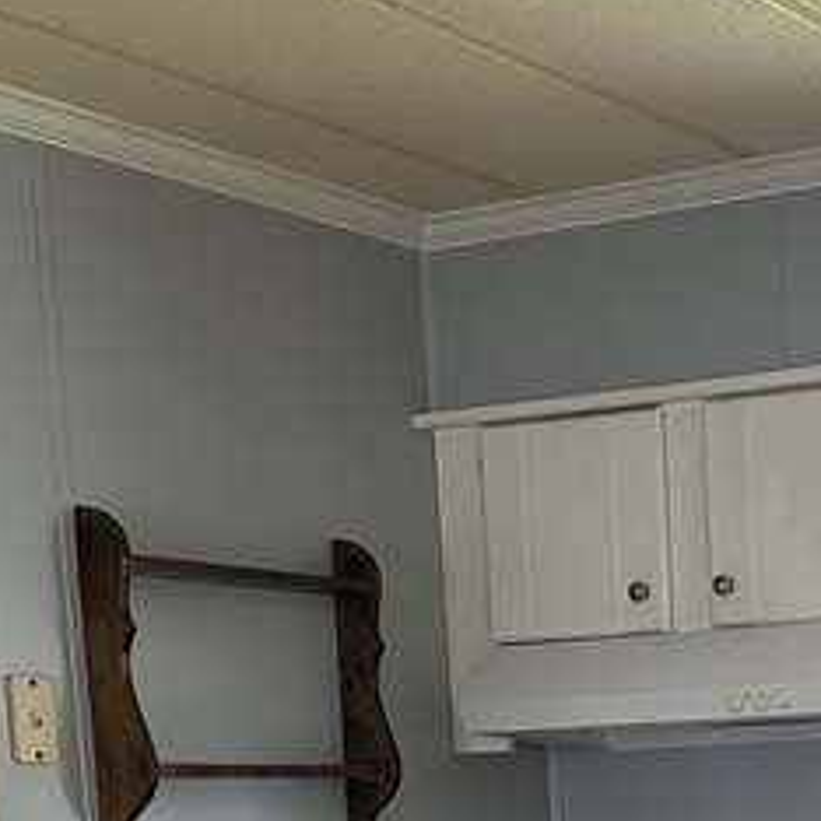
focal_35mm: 93
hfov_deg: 18.3
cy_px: 1189
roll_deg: +1.7
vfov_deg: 17.1
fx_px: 2495
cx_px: 768
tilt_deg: -9.1
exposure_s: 1/73
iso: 250
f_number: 1.78
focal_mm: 6.86
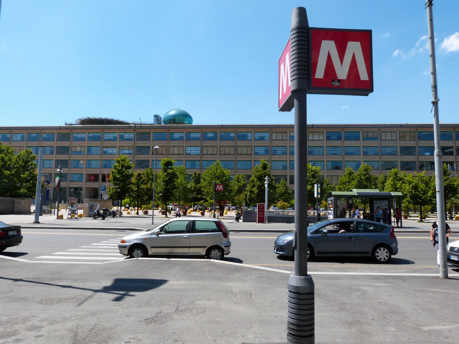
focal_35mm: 25
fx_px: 331
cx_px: 230
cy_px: 172
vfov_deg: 54.9
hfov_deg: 69.4
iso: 100
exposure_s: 1/320
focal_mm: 4.5
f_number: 5.6
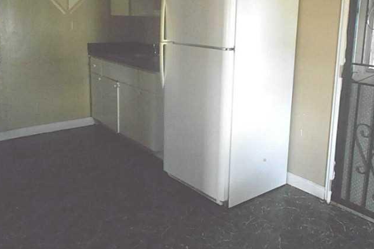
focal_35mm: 34
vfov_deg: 38.4
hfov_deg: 55.7
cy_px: 82
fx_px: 353
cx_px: 209
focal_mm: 4.6
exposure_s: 1/60
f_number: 3.2
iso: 800
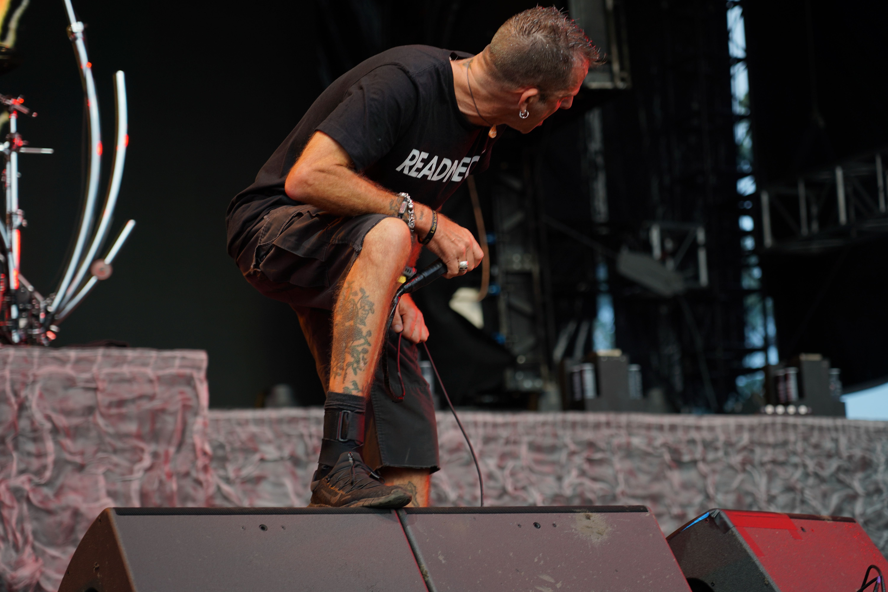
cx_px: 444
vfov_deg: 13.0
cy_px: 296
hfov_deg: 19.5
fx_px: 2590
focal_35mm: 105
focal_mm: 105
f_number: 4
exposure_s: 1/125
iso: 200
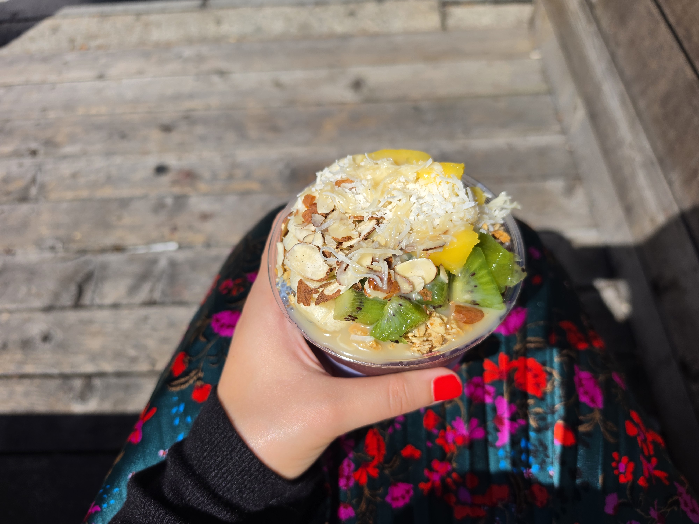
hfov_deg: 73.9
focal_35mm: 23
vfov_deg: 58.9
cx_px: 350
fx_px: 464
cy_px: 262
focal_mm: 6.5
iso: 50
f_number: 1.4
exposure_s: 1/7939
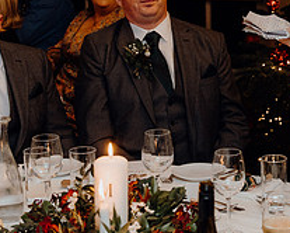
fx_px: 902
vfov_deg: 14.6
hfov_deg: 17.5
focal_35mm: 105
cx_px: 336
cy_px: 34
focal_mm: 40
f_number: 3.5
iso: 2500
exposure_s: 1/160
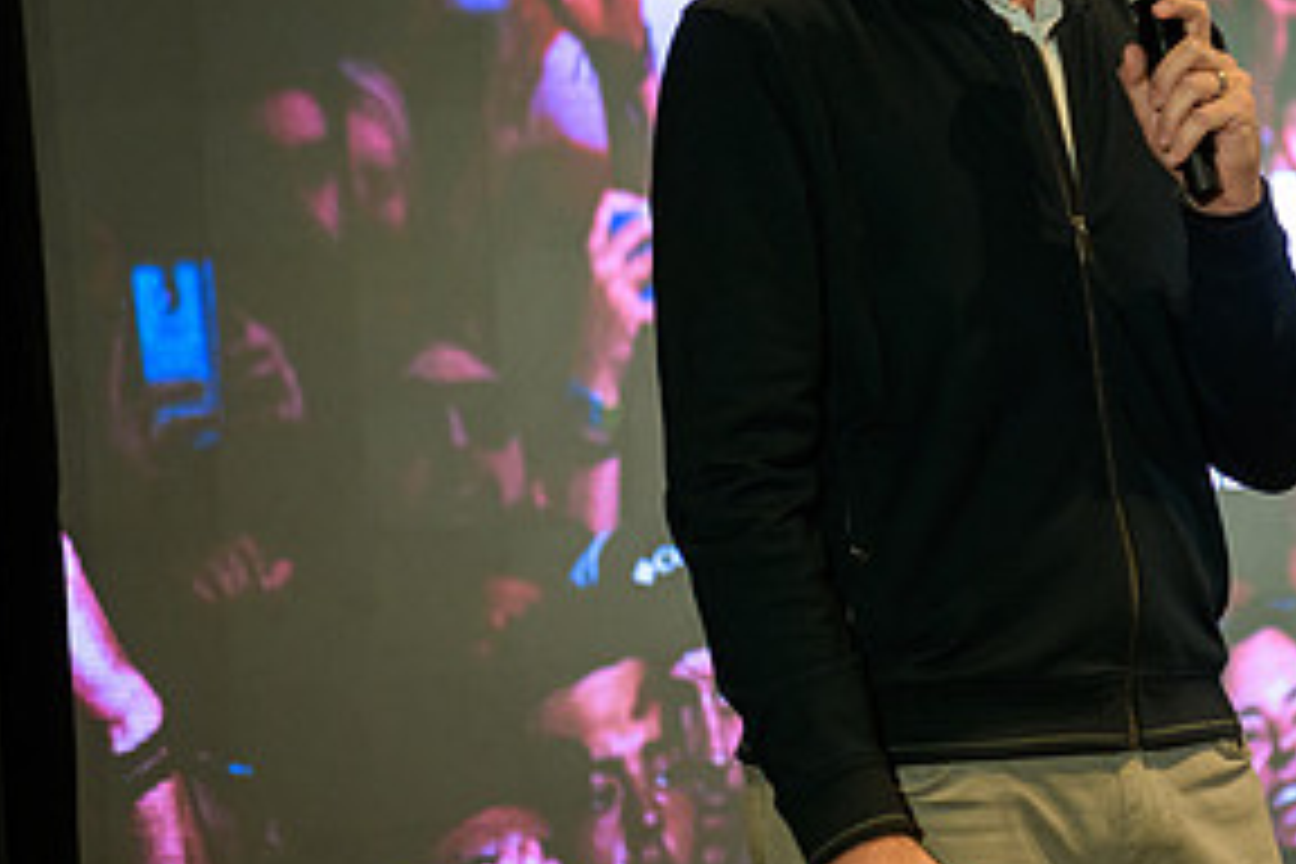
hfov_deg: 14.5
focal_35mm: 141
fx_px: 5076
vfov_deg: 9.7
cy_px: 178
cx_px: 1066
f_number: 3.2
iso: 1250
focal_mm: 70
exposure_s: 1/200
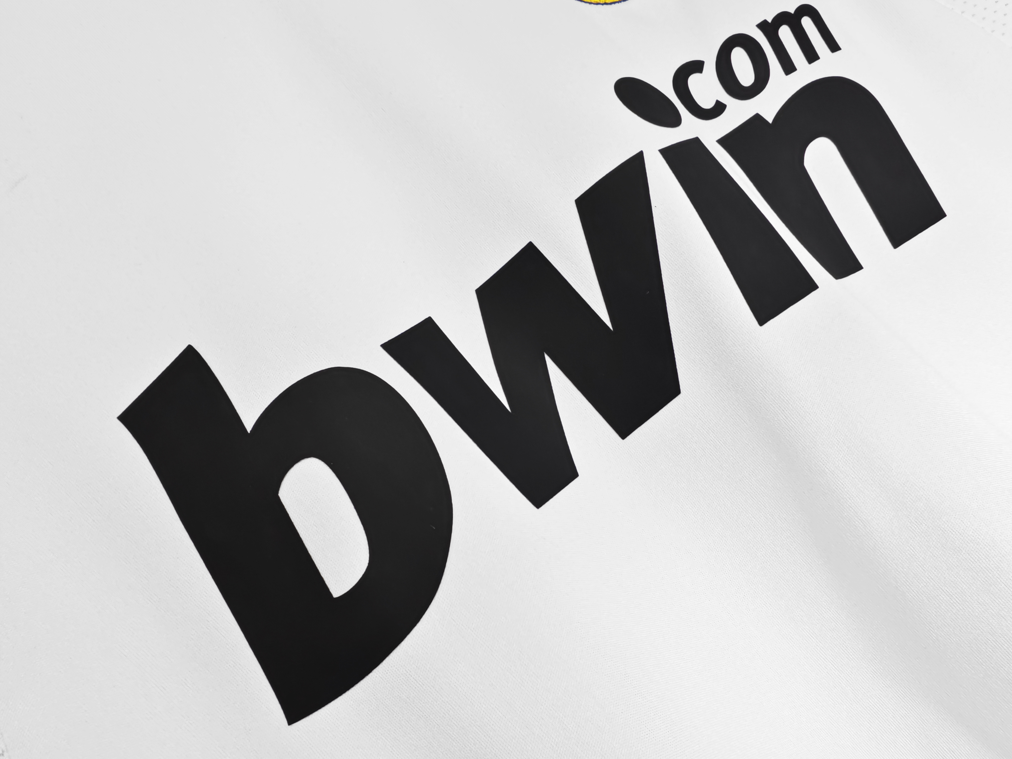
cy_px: 380
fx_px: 672
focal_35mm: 23
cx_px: 506
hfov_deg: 73.9
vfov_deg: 58.9
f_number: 2.2
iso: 84
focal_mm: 2.59
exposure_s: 1/50
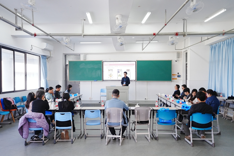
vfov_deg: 41.1
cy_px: 78
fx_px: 208
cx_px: 117
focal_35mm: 32
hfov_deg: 58.7
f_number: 4.5
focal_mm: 32
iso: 1600
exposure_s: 1/125
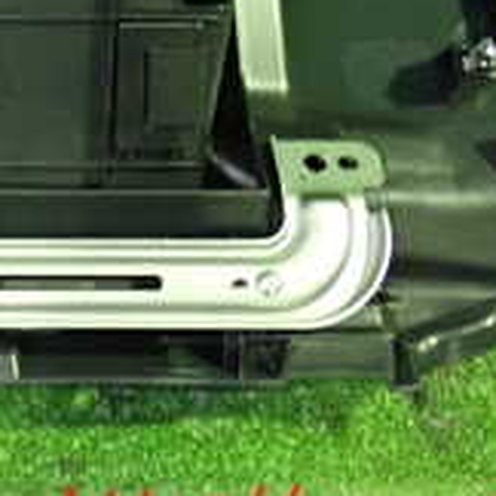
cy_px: -132
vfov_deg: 16.8
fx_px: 1589
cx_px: -162
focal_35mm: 98
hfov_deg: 16.7
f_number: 2.3
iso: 800
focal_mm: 5.4
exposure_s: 1/20
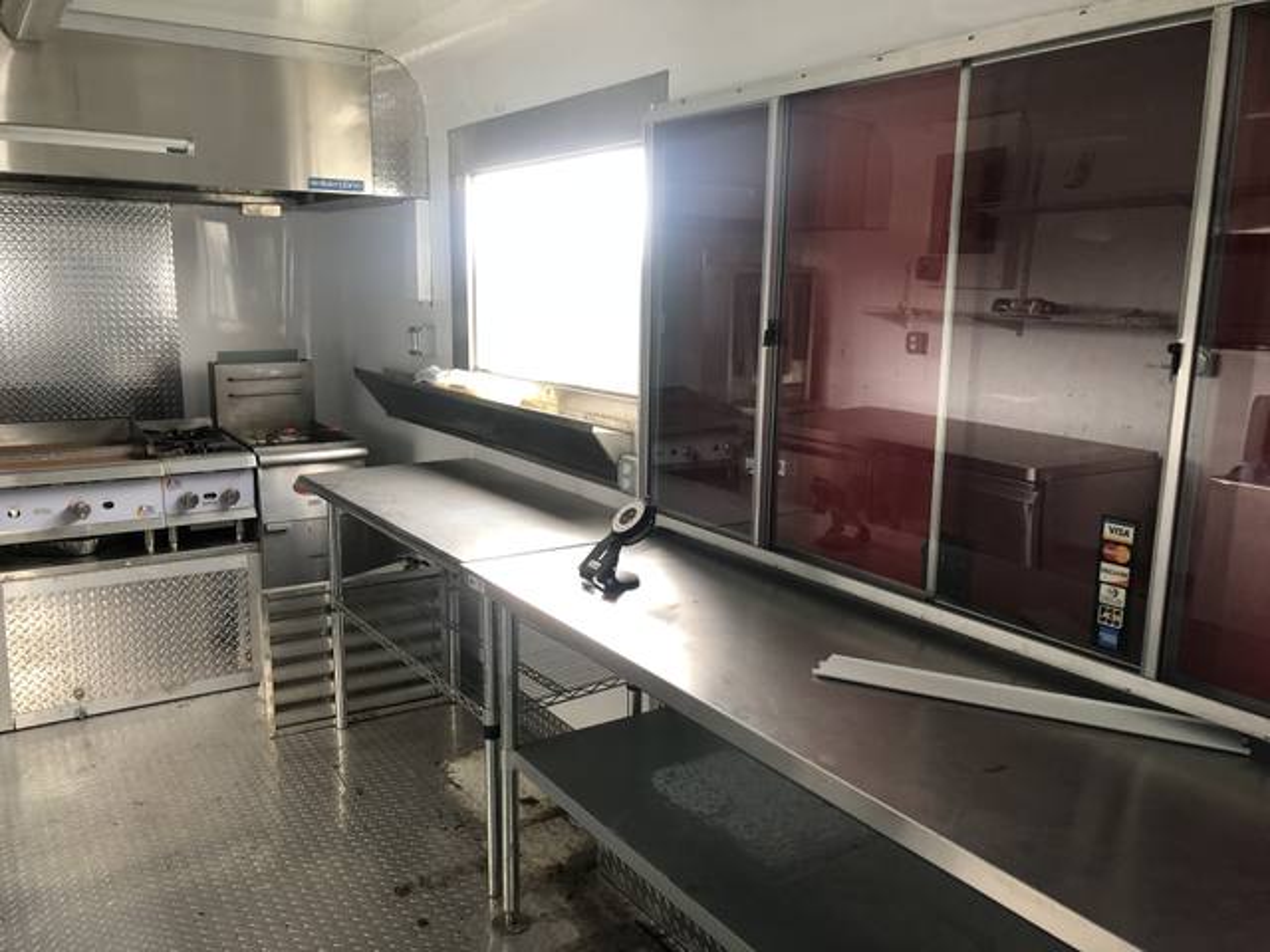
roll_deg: +1.8
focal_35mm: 28
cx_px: 635
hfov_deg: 63.4
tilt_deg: -9.0
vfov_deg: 49.7
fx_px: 1027
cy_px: 476
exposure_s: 1/24
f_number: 1.8
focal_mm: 4
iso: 40
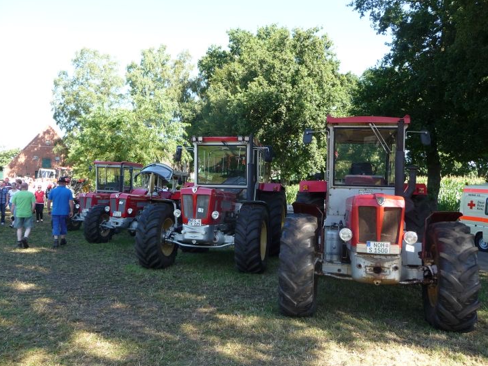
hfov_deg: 58.4
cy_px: 176
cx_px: 240
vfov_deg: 45.4
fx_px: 437
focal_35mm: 31
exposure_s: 1/125
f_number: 3.3
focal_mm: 4.7
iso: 100
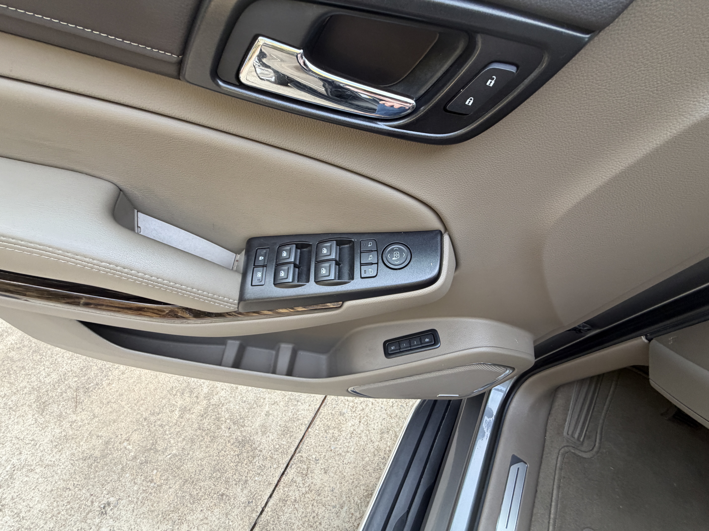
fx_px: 287
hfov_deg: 102.1
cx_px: 354
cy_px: 266
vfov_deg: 85.7
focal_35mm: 14
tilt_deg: -58.2
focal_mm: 2.22
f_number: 2.2
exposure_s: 1/121
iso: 200
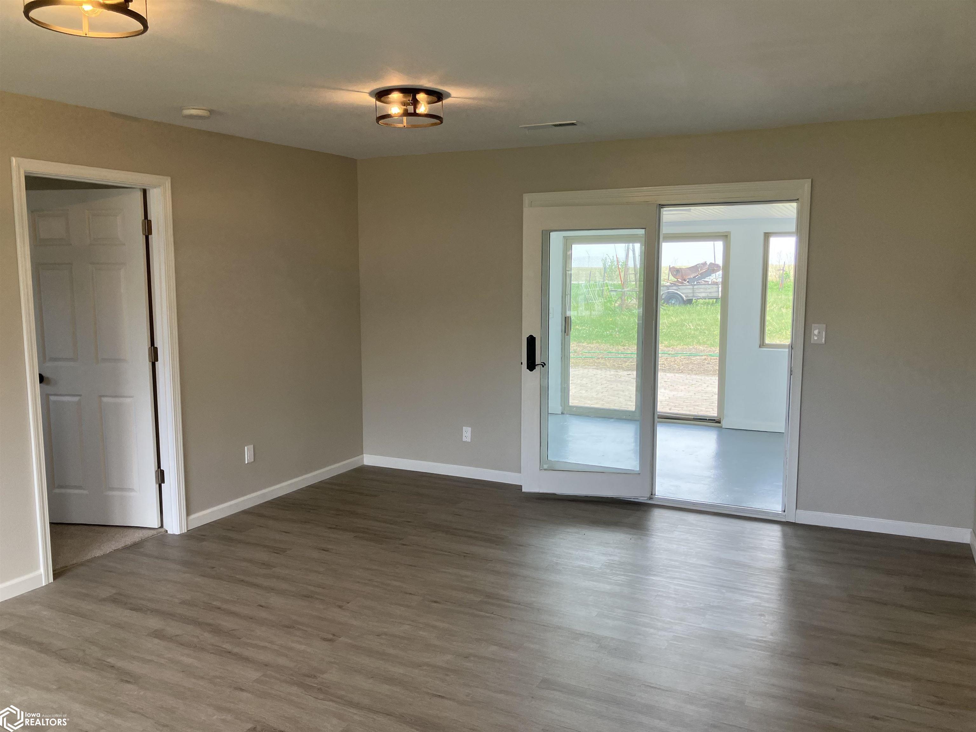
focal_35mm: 28
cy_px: 366
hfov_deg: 63.4
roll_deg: -1.4
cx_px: 488
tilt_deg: -7.3
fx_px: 789
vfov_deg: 49.7
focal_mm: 3.99
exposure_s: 1/120
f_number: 1.8
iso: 40
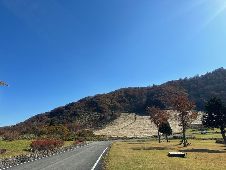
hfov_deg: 71.6
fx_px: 157
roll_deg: +3.4
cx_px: 113
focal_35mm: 24
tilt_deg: +16.1
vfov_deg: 56.8
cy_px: 85
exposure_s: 1/5263
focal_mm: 6.86
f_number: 1.78
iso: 80
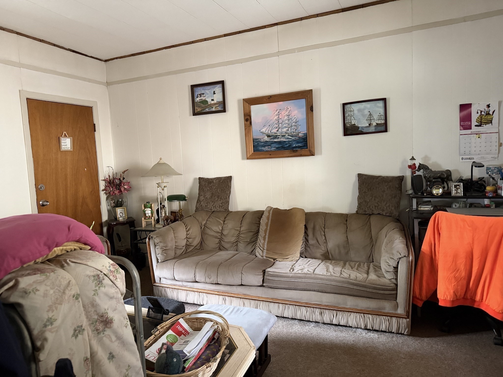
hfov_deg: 71.6
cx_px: 252
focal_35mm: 24
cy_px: 188
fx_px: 349
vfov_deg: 56.8
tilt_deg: -4.9
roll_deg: +2.8
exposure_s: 1/42
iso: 800
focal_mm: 6.76
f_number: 1.78
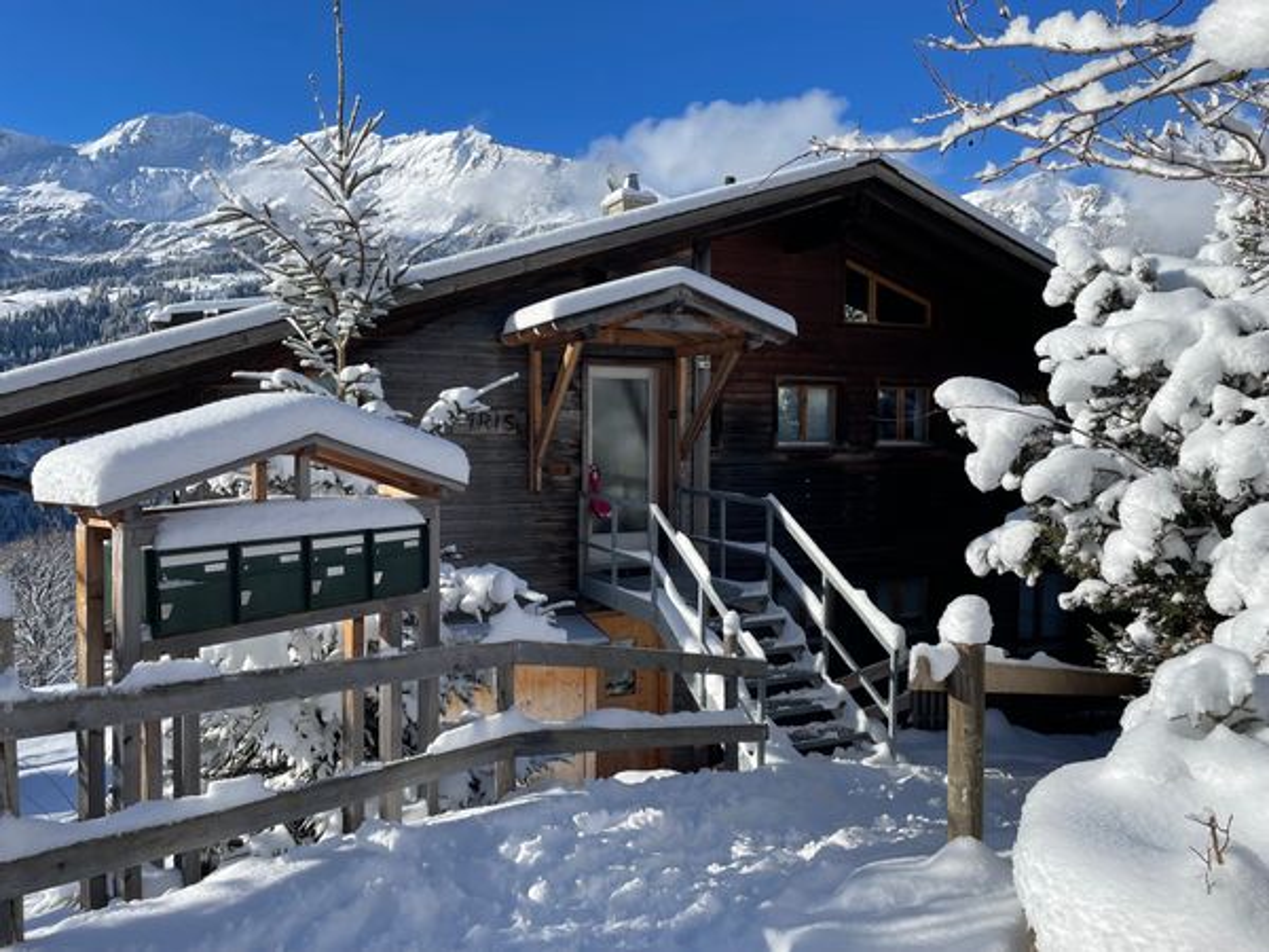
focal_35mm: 26
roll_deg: -0.2
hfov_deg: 67.3
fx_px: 953
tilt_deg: -0.7
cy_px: 476
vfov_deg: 53.1
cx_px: 634
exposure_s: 1/3610
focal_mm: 4.2
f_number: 1.6
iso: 32
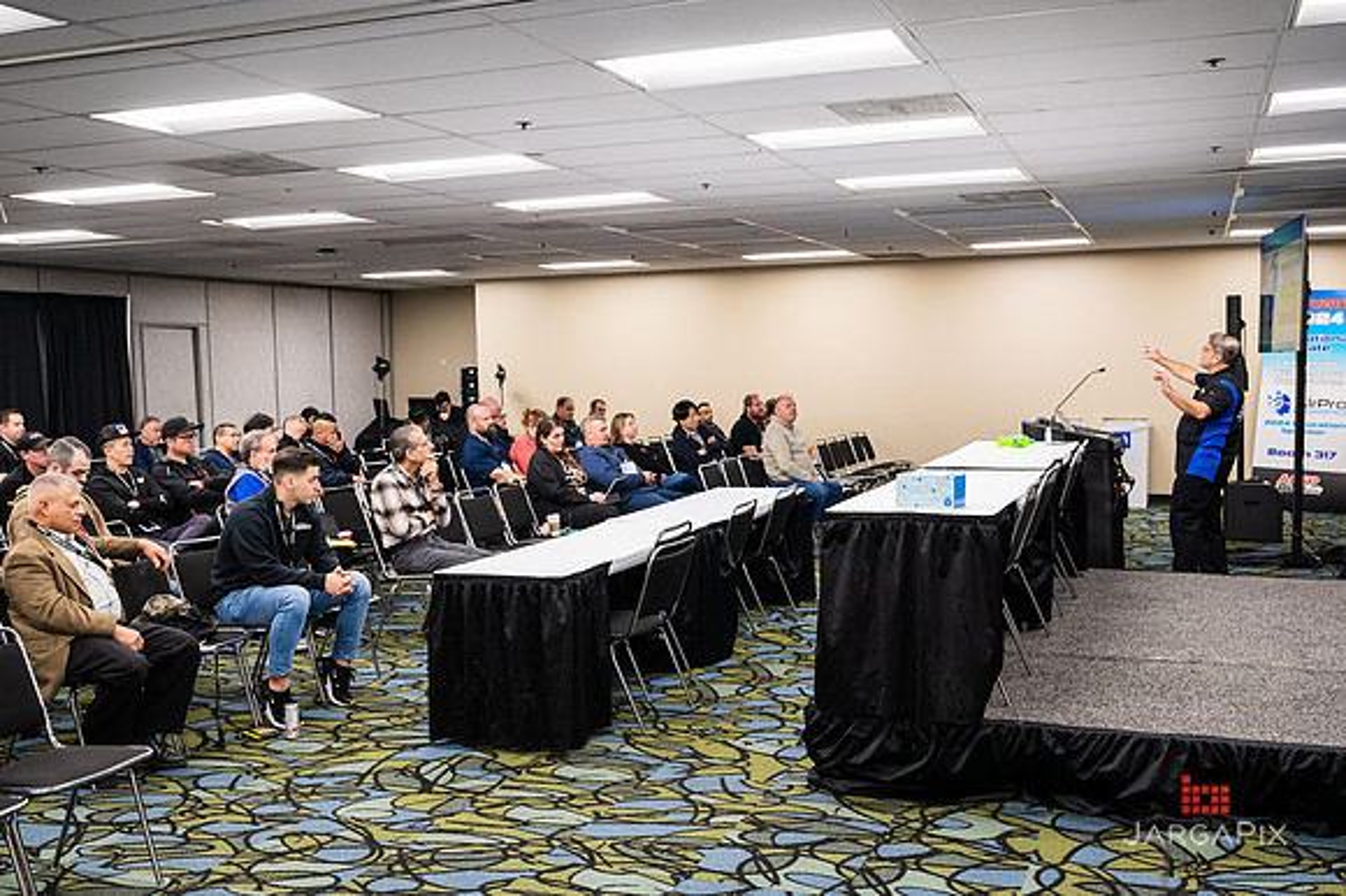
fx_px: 1311
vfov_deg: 37.7
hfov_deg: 54.4
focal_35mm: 35
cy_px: 448
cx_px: 673
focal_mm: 35
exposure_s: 1/200
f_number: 5
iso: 3200
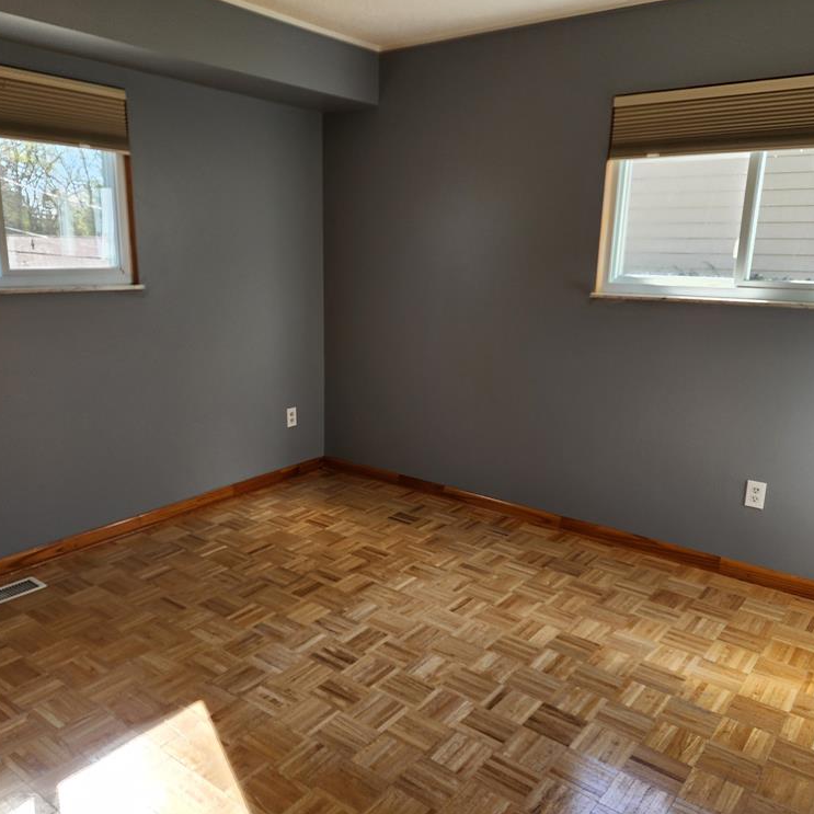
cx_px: 388
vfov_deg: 57.3
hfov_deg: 57.3
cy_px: 412
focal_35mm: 28
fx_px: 745
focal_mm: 6.4
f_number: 1.8
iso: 64
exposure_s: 1/180
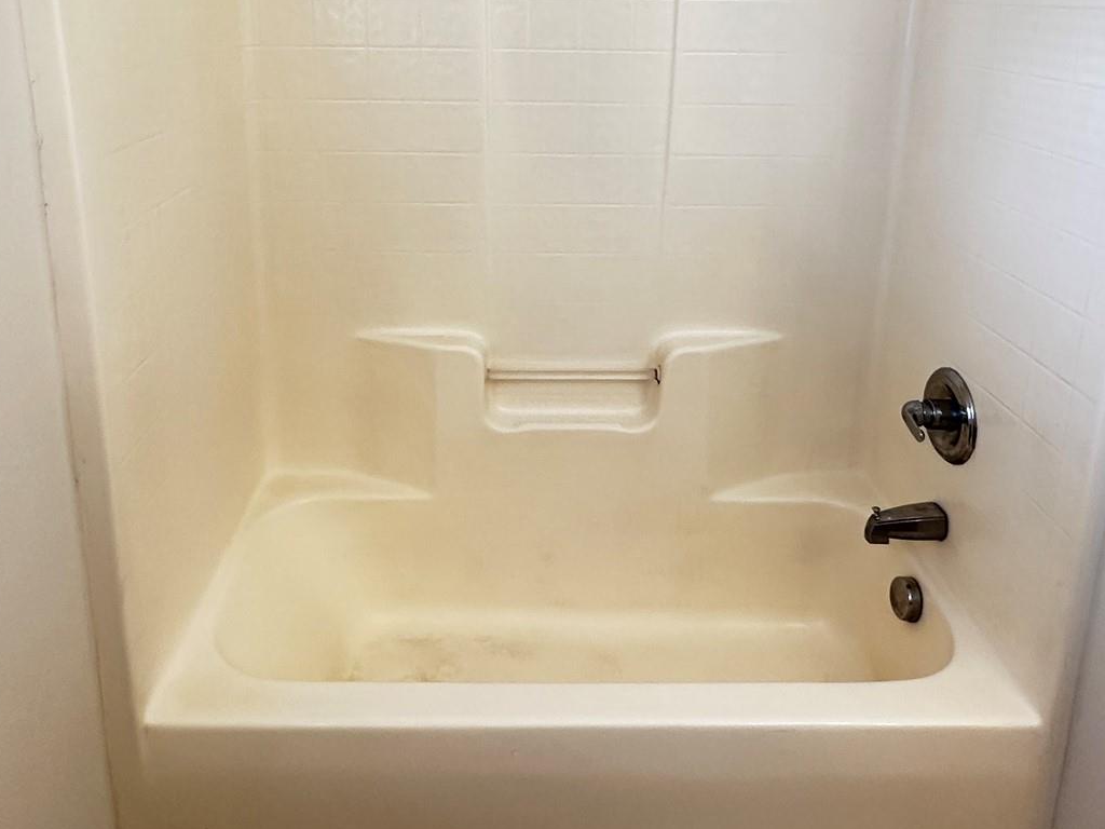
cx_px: 536
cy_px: 186
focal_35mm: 28
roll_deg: -0.5
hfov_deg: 63.4
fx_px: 894
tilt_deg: -12.9
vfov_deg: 47.5
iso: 200
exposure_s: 1/60
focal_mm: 2.22
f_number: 2.2
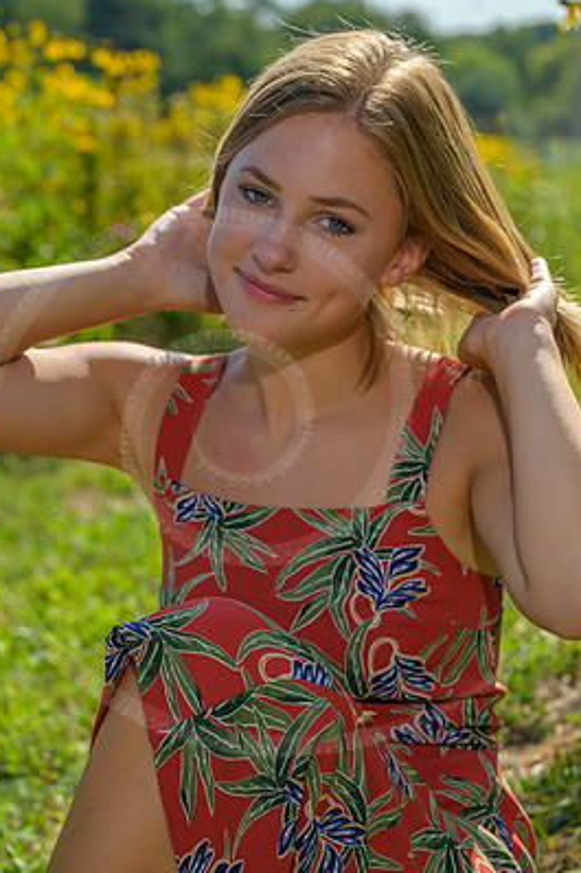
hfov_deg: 14.2
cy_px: 472
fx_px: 2326
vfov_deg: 21.2
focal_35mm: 96
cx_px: 262
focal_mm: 85
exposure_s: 1/1600
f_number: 5.6
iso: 200
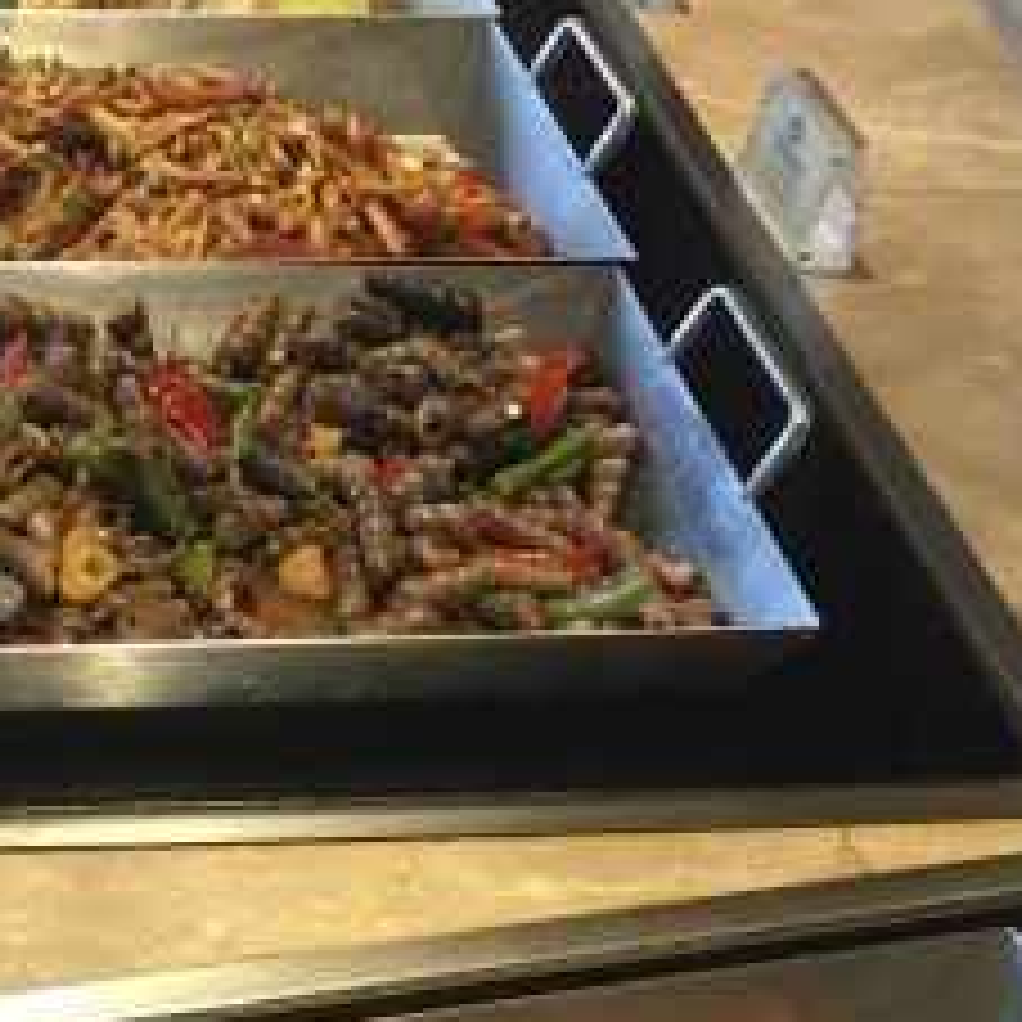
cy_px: 954
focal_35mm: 79
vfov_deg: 21.4
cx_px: 380
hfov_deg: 21.9
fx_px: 2639
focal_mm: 4.15
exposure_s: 1/33
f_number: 2.2
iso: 125
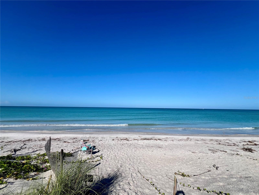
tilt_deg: +5.7
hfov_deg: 106.2
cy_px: 98
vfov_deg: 89.9
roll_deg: -0.5
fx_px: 97
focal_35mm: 13
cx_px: 130
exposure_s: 1/2874
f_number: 1.8
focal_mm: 1.57
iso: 32
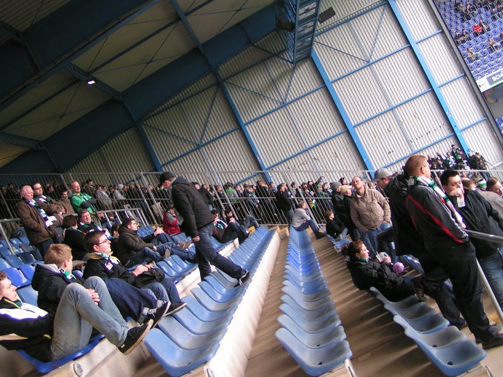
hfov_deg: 44.8
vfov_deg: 34.3
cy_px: 170
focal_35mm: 42
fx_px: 610
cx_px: 247
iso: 50
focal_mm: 5.8
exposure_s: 1/50
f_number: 3.5
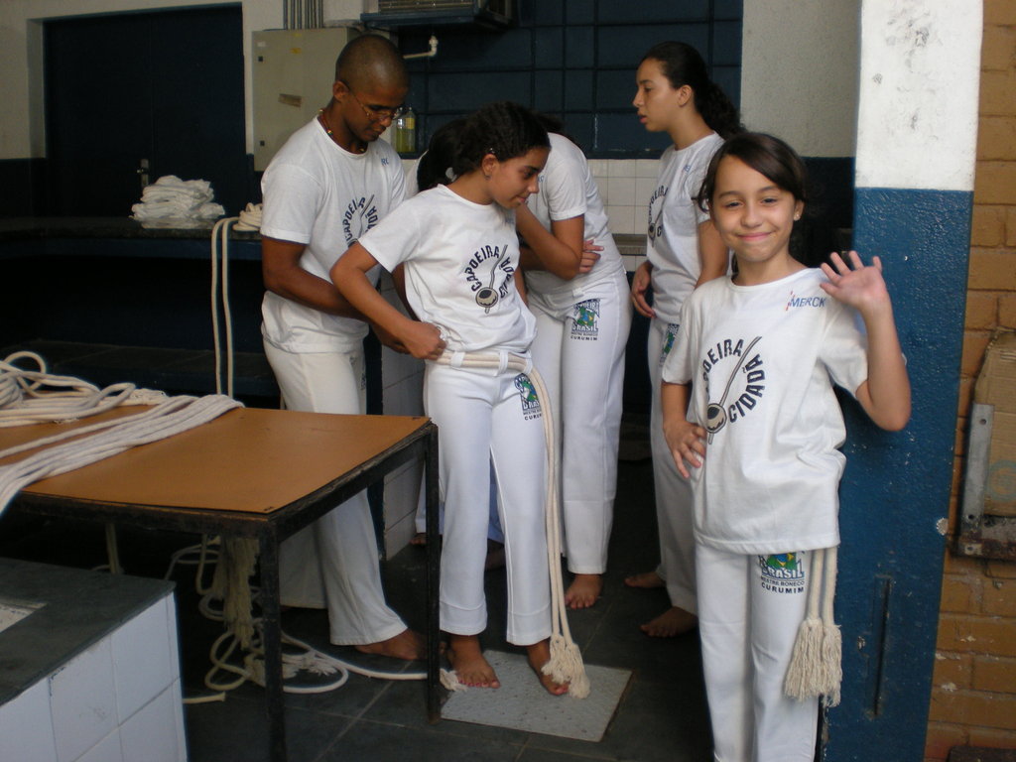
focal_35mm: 38
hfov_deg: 49.0
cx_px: 508
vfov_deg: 37.7
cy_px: 381
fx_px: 1115
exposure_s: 1/57.4
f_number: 3.1
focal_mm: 6.3
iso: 114
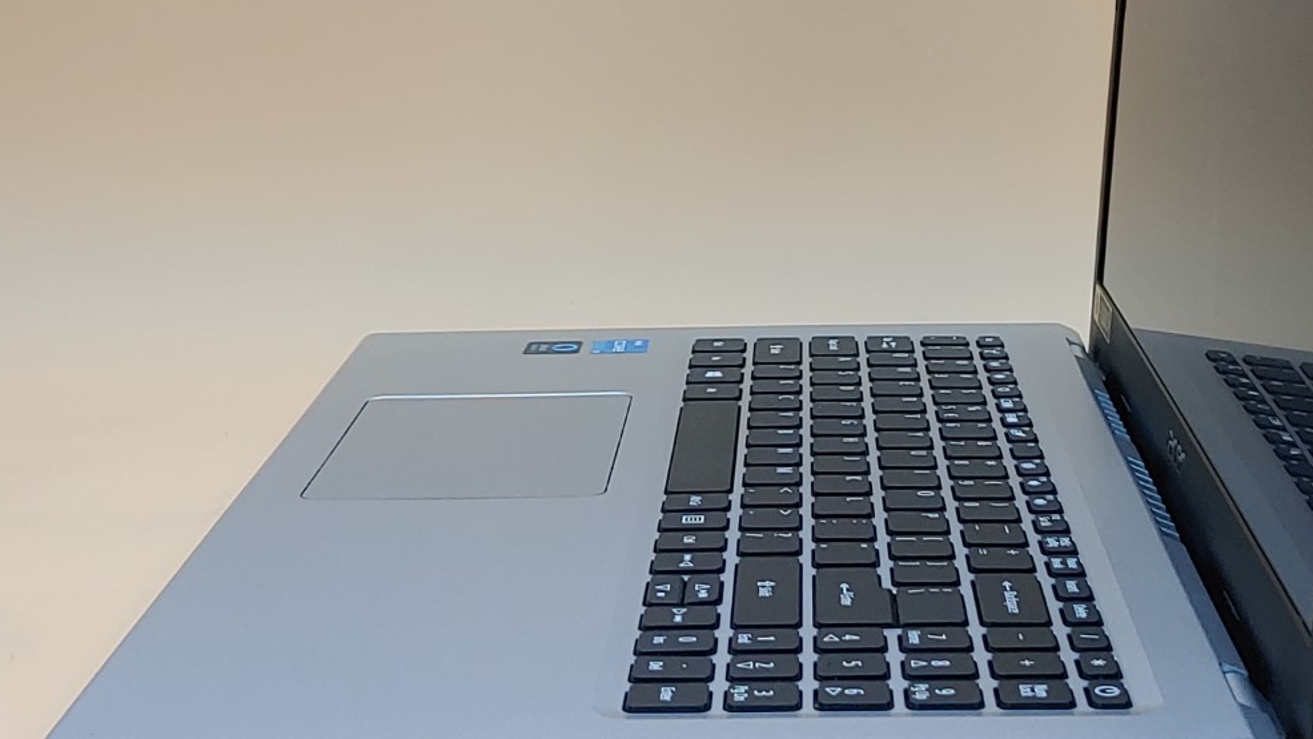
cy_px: 180
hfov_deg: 30.1
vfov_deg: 17.1
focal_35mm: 70
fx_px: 2437
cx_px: 772
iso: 50
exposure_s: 1/61
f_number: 1.8
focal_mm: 4.36
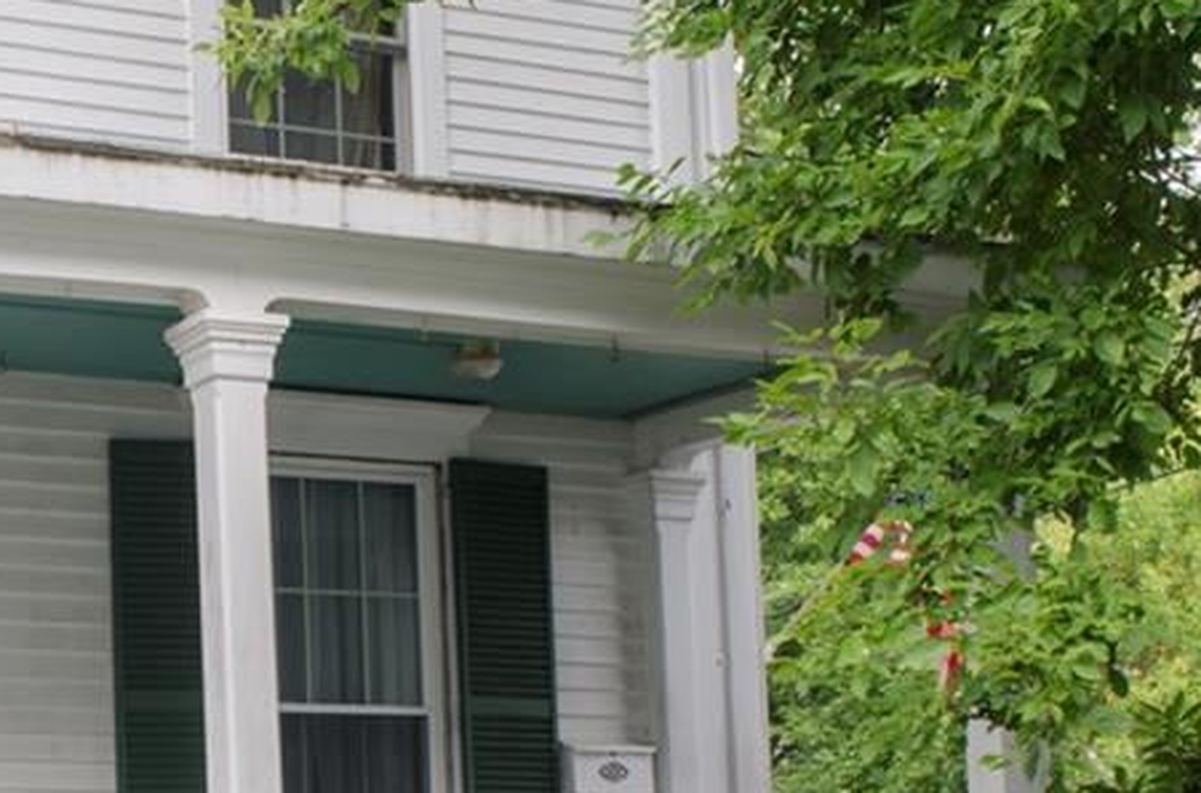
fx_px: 2727
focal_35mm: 82
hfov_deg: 24.0
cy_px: 677
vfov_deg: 16.4
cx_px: 72
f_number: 11
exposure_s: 1/60
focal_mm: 24
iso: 200
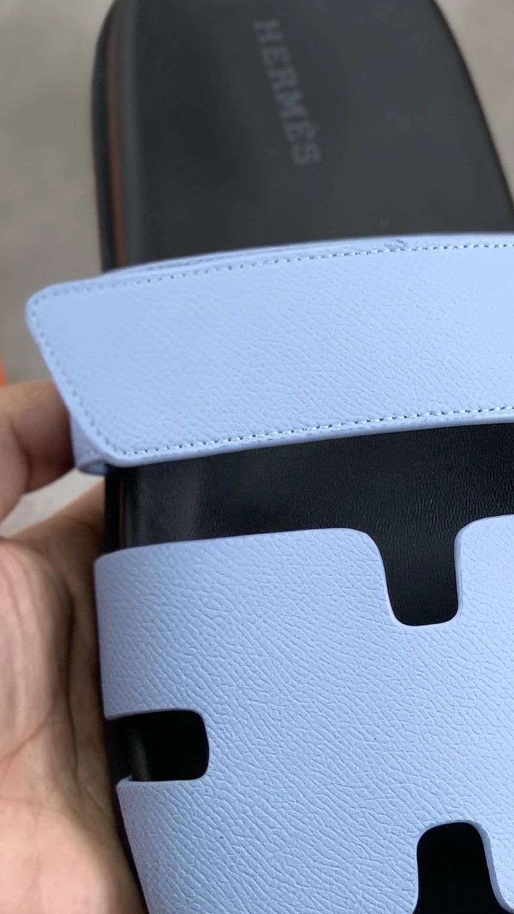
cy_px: 616
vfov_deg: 17.2
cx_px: 339
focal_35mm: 124
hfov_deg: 9.8
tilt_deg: -52.2
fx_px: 3004
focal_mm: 6
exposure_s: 1/100
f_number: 2.4
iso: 25
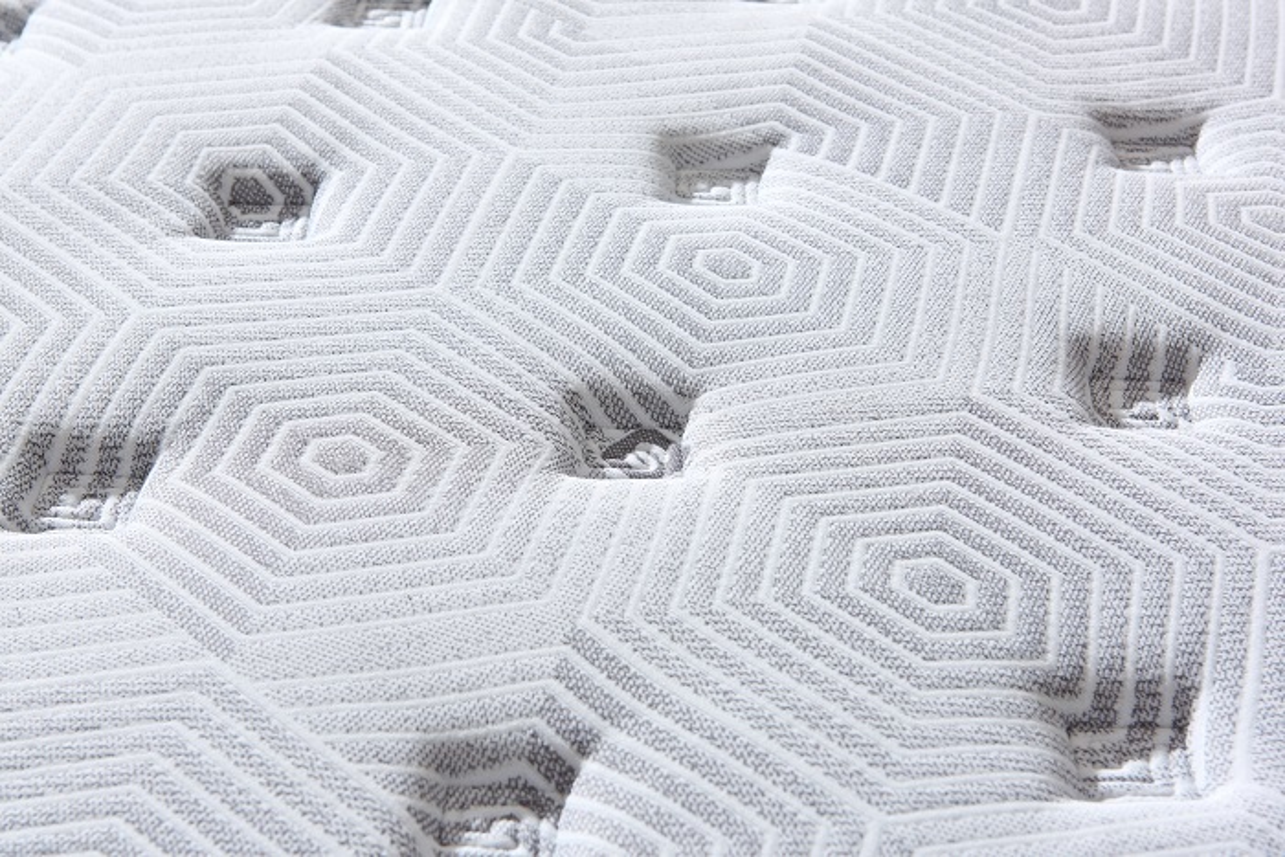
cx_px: 642
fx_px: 2499
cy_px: 428
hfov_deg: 28.8
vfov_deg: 19.5
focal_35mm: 70
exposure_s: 1/100
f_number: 9
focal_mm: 70
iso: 125
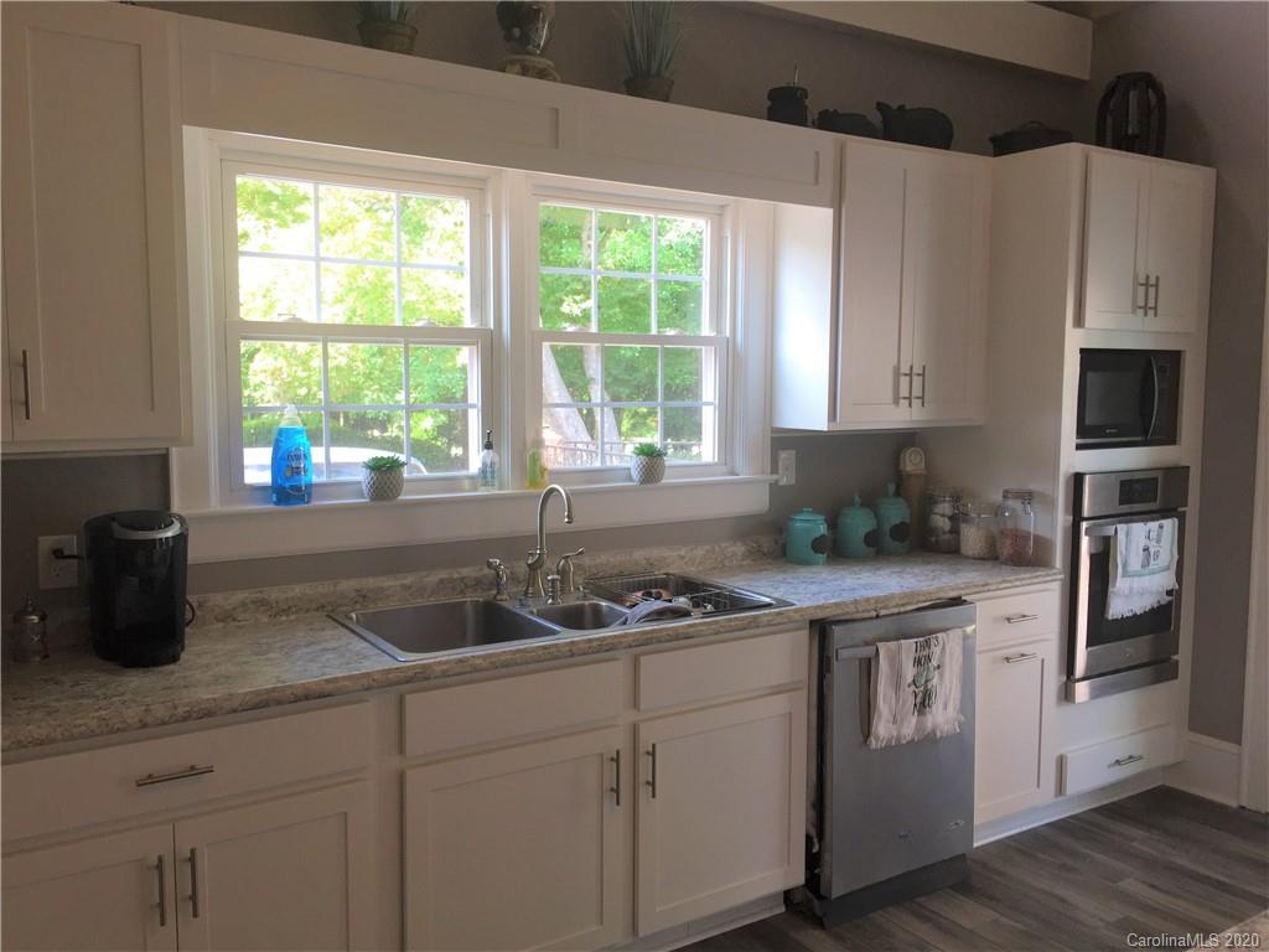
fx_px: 1063
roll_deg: -1.3
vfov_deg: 48.2
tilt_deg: -7.8
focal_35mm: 29
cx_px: 634
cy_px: 476
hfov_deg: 61.7
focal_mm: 4.15
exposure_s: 1/40
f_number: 2.2
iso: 32
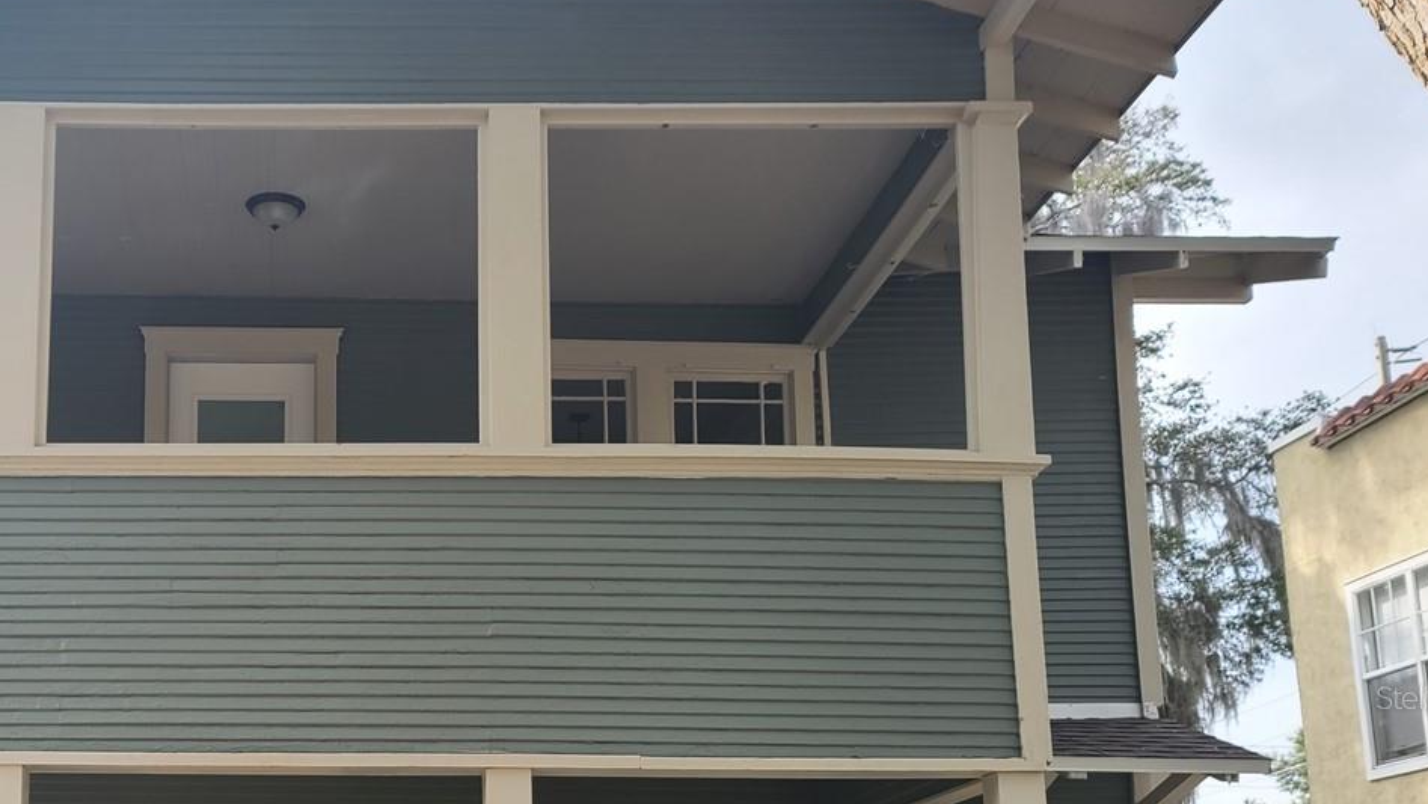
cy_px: 697
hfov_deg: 42.8
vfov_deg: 25.3
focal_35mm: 46
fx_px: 1742
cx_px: 312
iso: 16
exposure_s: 1/226
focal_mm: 7
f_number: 1.8
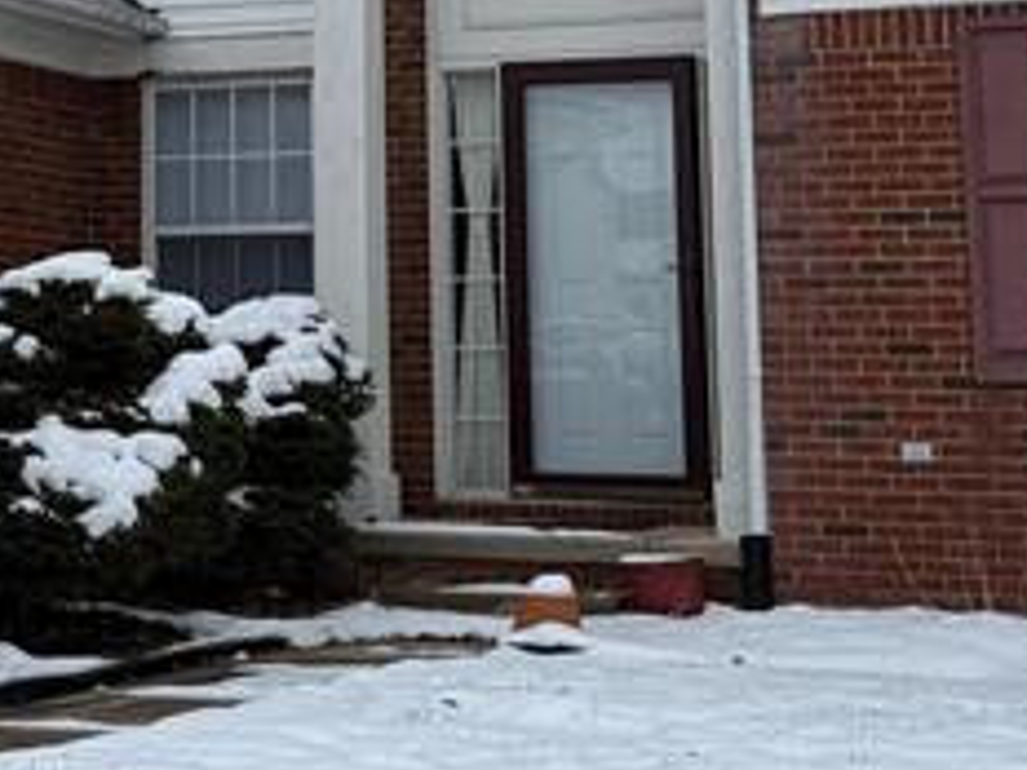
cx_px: 31
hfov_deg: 18.1
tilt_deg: +10.6
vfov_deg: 13.6
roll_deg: -0.4
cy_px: -146
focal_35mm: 106
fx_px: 3145
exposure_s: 1/1949
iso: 80
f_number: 1.78
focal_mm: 6.76
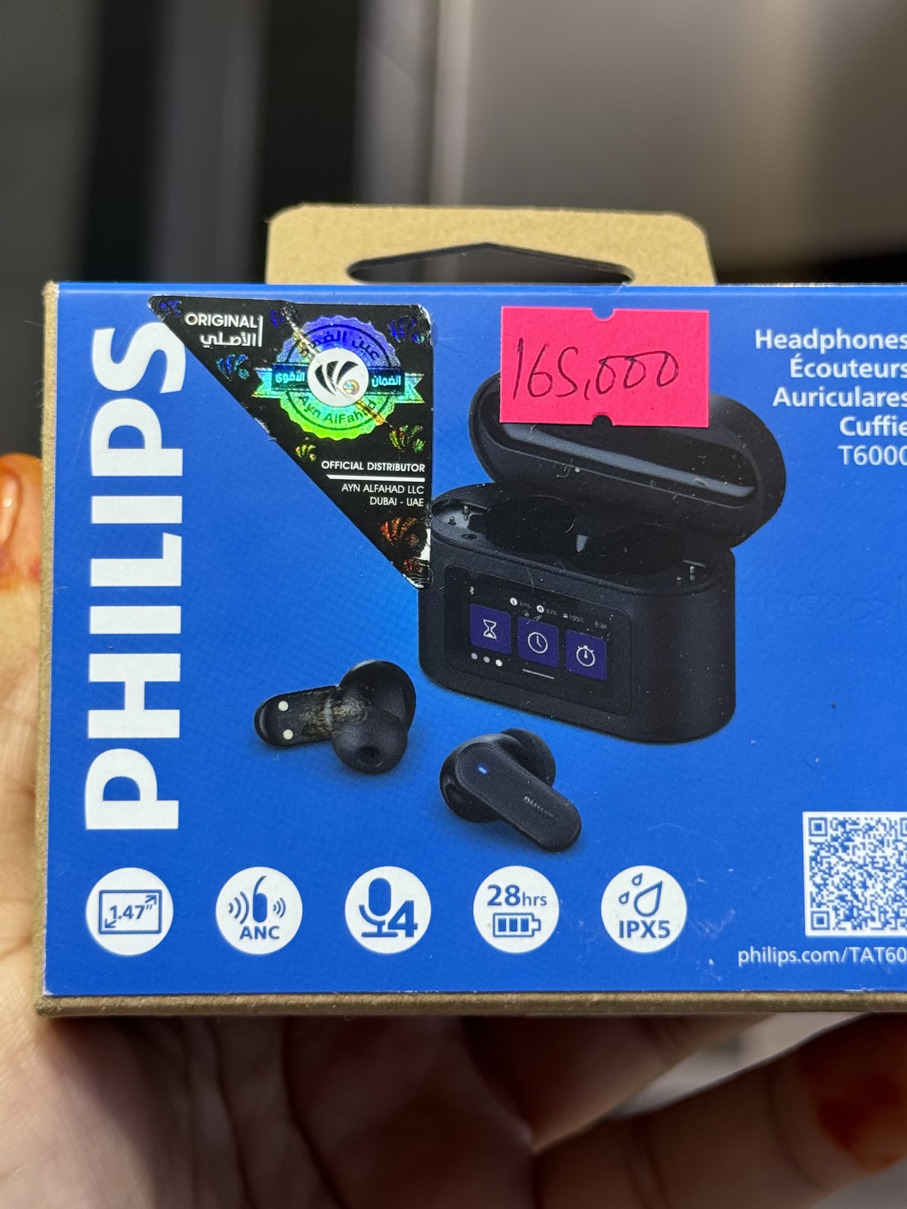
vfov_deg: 27.8
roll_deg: -2.5
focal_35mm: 70
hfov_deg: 21.0
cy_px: 551
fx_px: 2445
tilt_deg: +12.3
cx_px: 458
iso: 80
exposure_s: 1/272
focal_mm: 6.76
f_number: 1.78
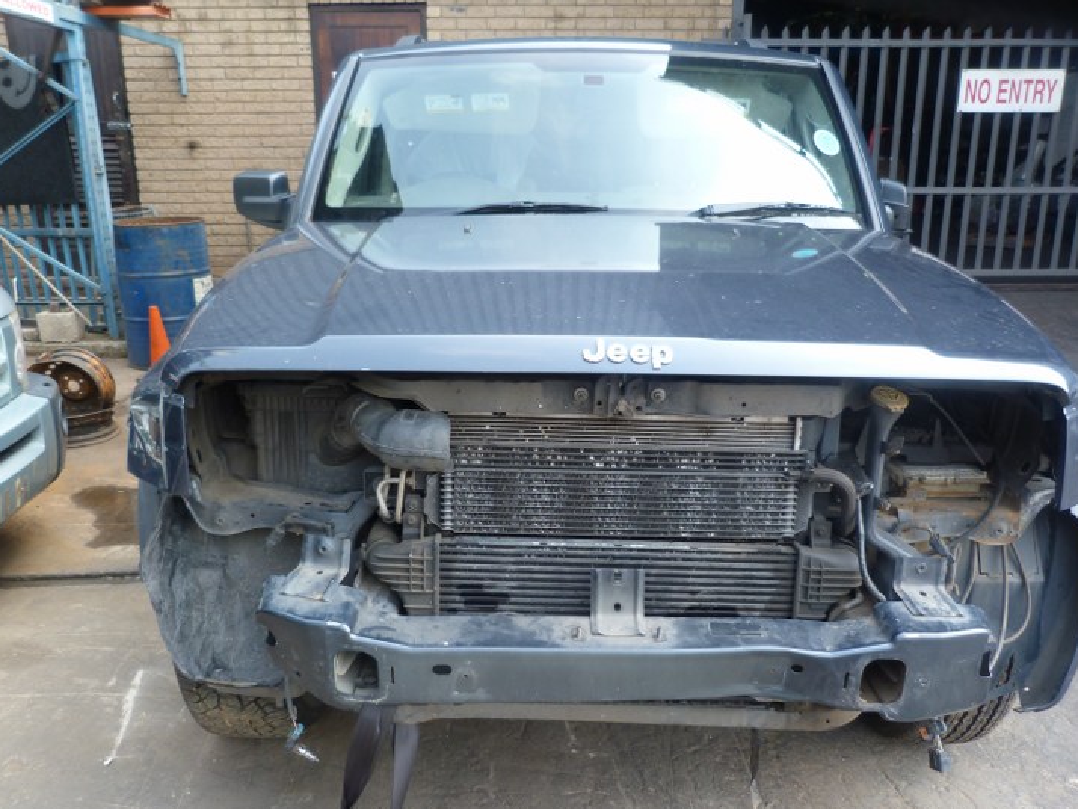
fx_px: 872
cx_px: 541
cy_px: 451
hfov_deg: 63.4
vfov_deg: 49.7
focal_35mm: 28
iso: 80
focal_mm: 4.5
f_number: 2.8
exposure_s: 1/100
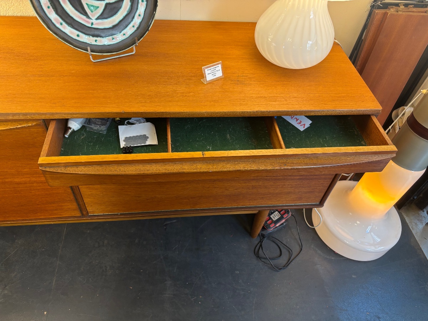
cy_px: 160
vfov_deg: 53.1
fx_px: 321
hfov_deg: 67.3
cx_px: 214
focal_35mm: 26
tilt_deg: -47.9
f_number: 1.6
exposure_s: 1/50
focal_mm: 5.96
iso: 125
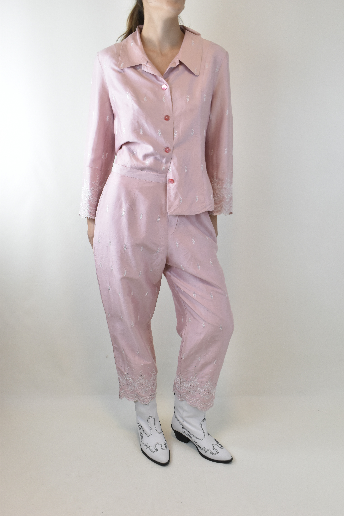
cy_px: 258
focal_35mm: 34
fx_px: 494
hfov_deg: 38.4
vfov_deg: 55.1
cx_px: 172
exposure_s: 1/50
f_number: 11
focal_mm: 23
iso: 1000
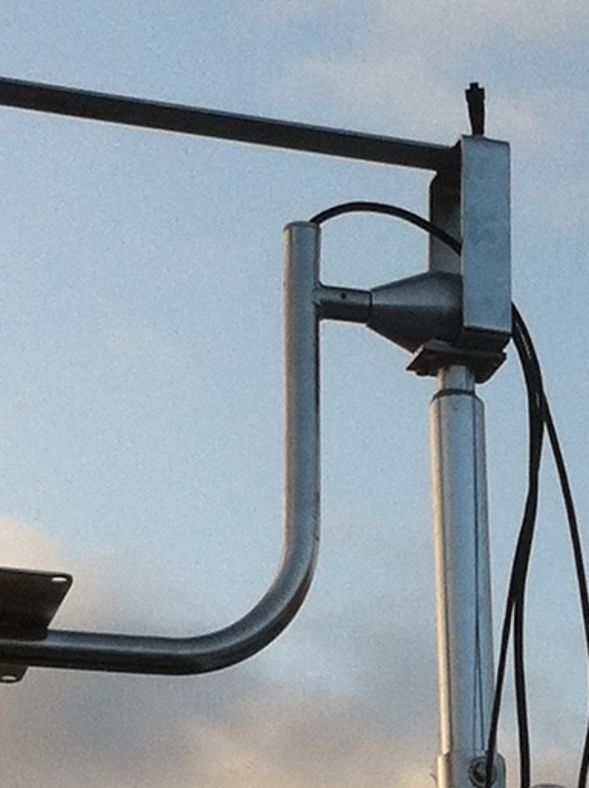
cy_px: 794
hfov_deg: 8.4
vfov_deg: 11.1
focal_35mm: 176
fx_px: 4001
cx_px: 486
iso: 80
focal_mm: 3.85
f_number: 2.8
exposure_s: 1/754
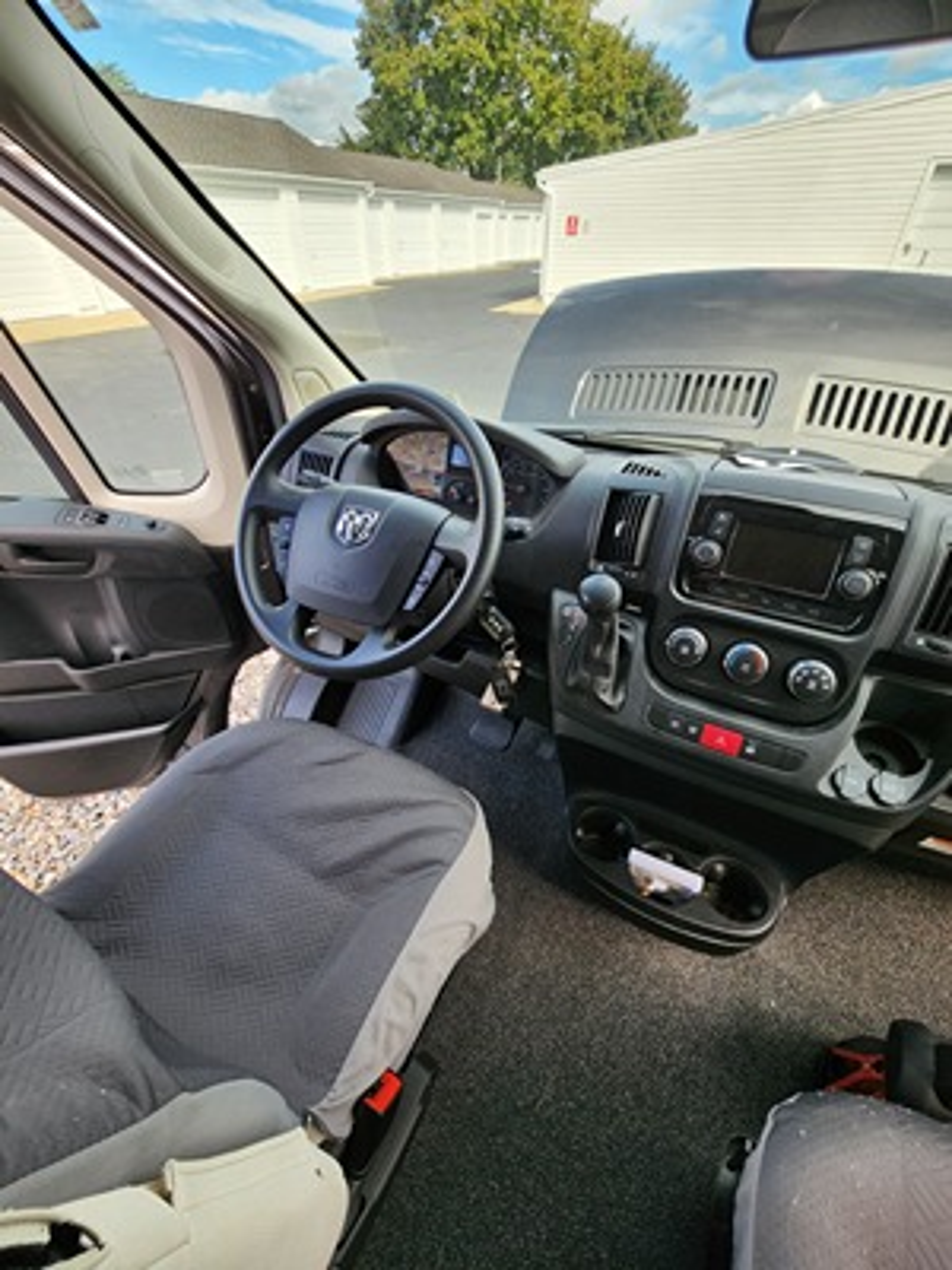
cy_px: 635
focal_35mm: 13
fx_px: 477
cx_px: 476
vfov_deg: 106.2
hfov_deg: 89.9
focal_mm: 2.2
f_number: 2.2
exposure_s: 1/185
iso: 50
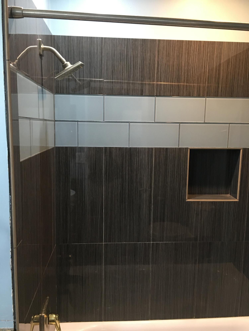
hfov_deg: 48.2
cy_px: 166
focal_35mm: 29
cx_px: 124
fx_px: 278
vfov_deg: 61.7
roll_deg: -1.3
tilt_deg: -6.1
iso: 80
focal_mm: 4.15
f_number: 2.2
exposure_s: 1/15
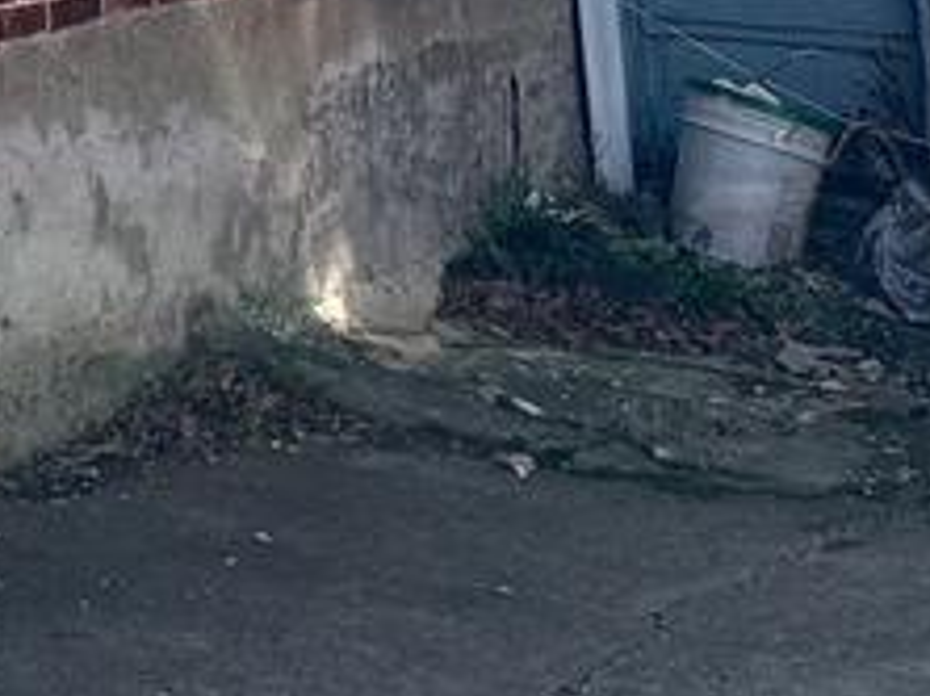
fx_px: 4187
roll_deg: +0.1
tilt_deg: +15.8
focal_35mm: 156
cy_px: -1530
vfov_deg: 7.9
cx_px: -968
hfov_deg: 11.4
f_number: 1.78
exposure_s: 1/2299
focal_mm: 6.76
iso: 100
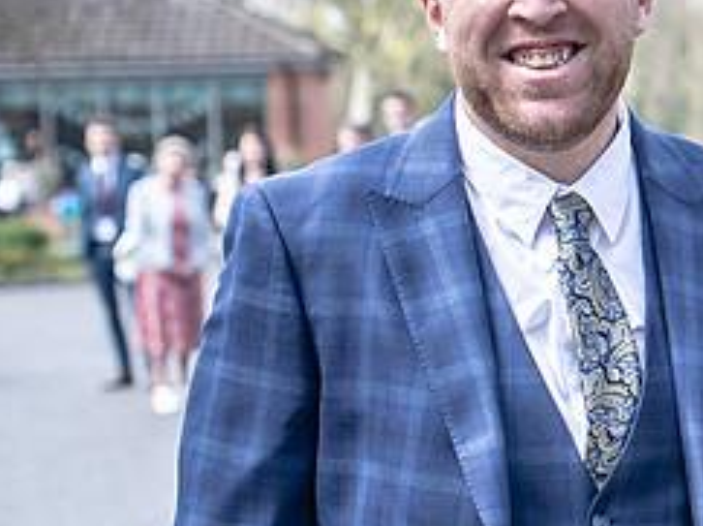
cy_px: 431
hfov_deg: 12.1
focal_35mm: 157
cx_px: 1017
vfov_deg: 9.4
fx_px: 3185
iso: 100
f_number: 2.8
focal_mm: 35
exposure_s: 1/400
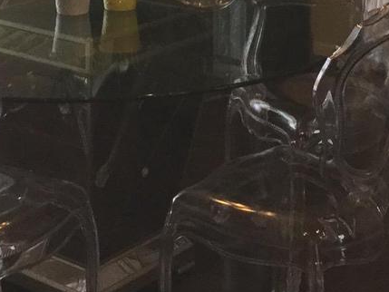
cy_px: -159
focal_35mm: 104
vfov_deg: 13.4
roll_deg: +0.5
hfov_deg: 18.9
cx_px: 151
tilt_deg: -7.0
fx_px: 1169
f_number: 2.4
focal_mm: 3.3
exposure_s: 1/30
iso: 40
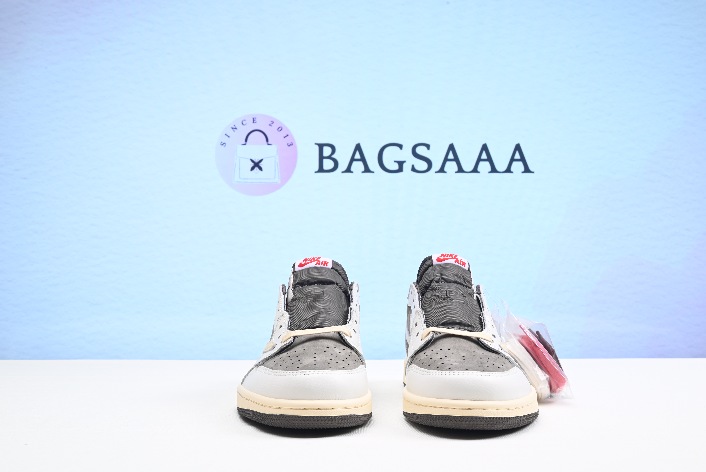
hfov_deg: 49.5
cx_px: 353
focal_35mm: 39
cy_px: 236
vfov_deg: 34.2
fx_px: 765
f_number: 16
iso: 100
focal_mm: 39
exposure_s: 1/2
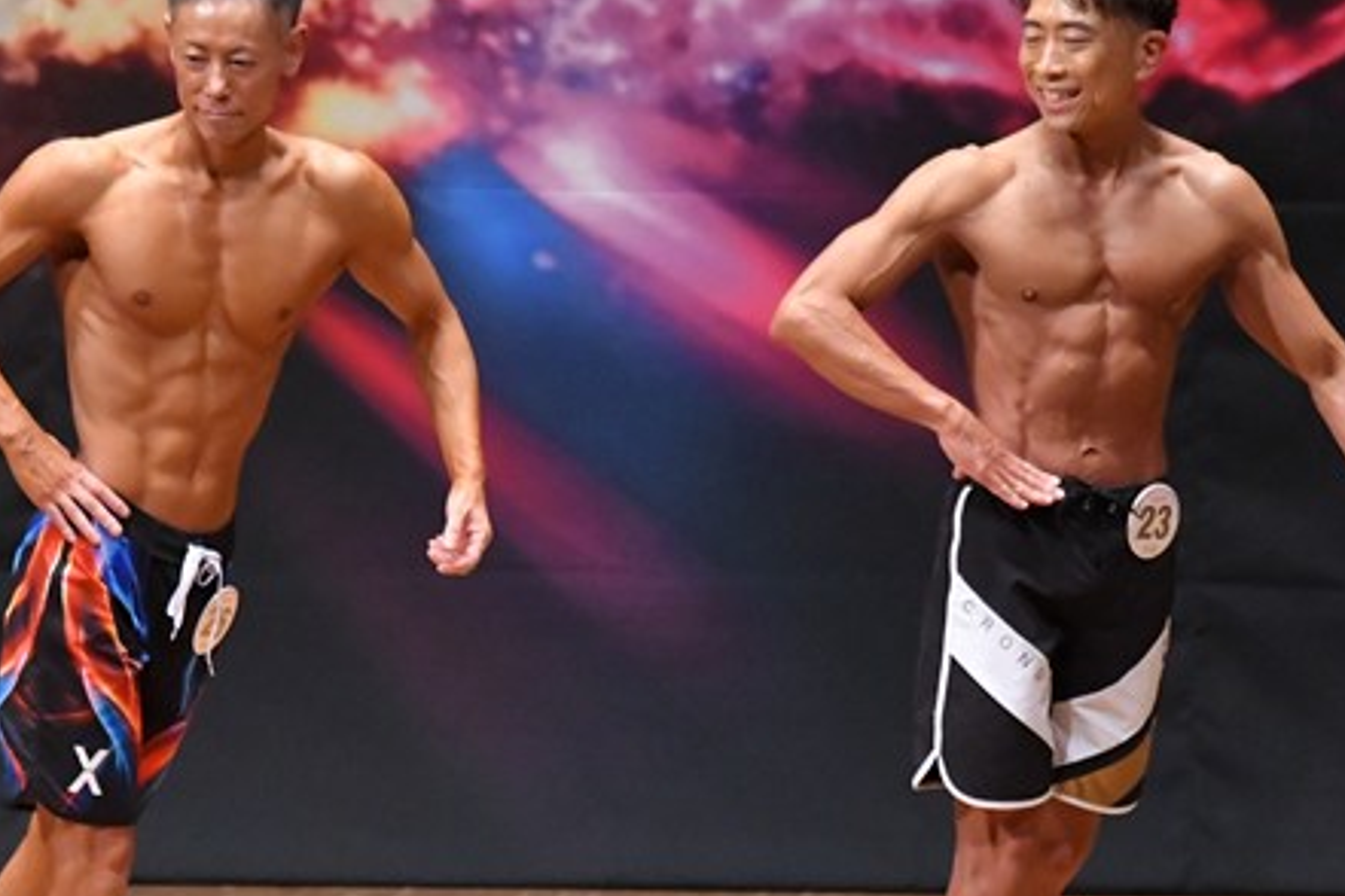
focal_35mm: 474
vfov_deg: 2.9
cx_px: 490
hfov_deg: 4.3
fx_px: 17708
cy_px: 610
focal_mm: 180
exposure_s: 1/400
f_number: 5.6
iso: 8000
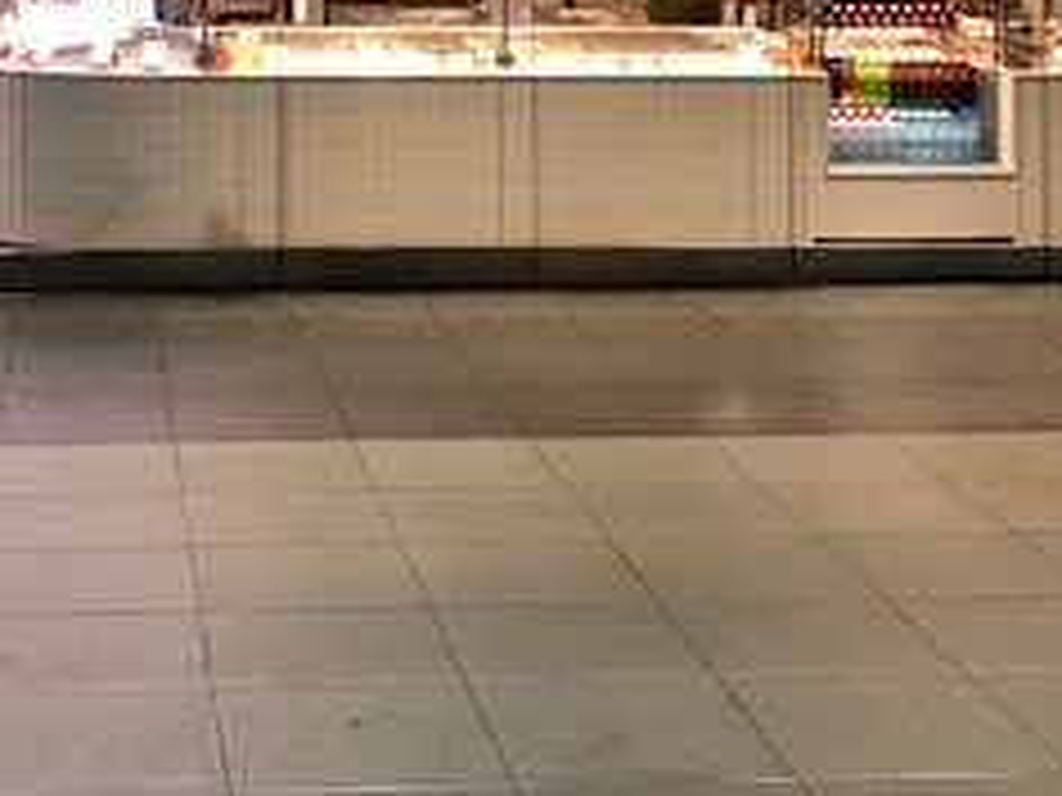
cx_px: 216
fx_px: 2332
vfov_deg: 18.6
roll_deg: -0.1
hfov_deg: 25.2
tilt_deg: +0.3
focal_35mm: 76
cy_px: -94
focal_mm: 3.99
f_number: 1.8
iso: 50
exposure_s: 1/17
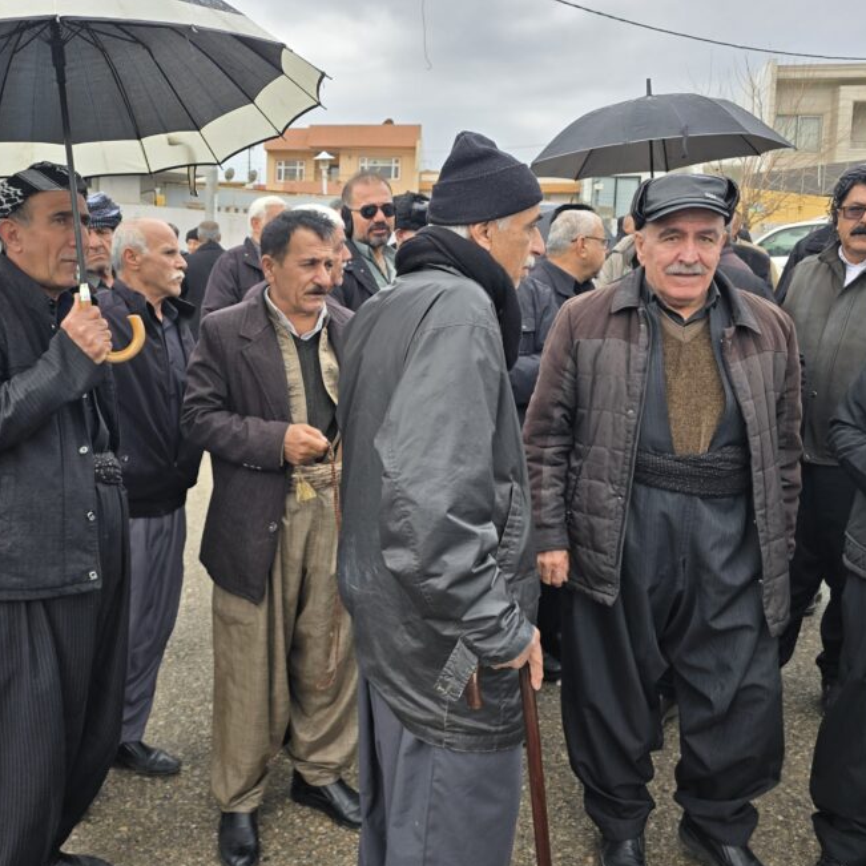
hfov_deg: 49.9
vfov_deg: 51.0
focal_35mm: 32
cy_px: 382
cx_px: 263
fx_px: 906
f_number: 1.7
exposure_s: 1/180
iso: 16
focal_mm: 6.3
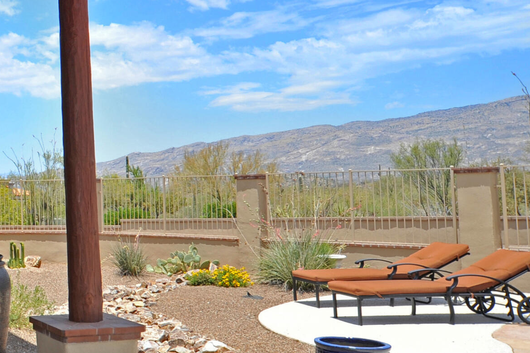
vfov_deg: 29.1
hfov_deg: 33.1
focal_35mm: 46
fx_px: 677
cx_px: -138
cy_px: 141
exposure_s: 1/320
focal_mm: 18
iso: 320
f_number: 11
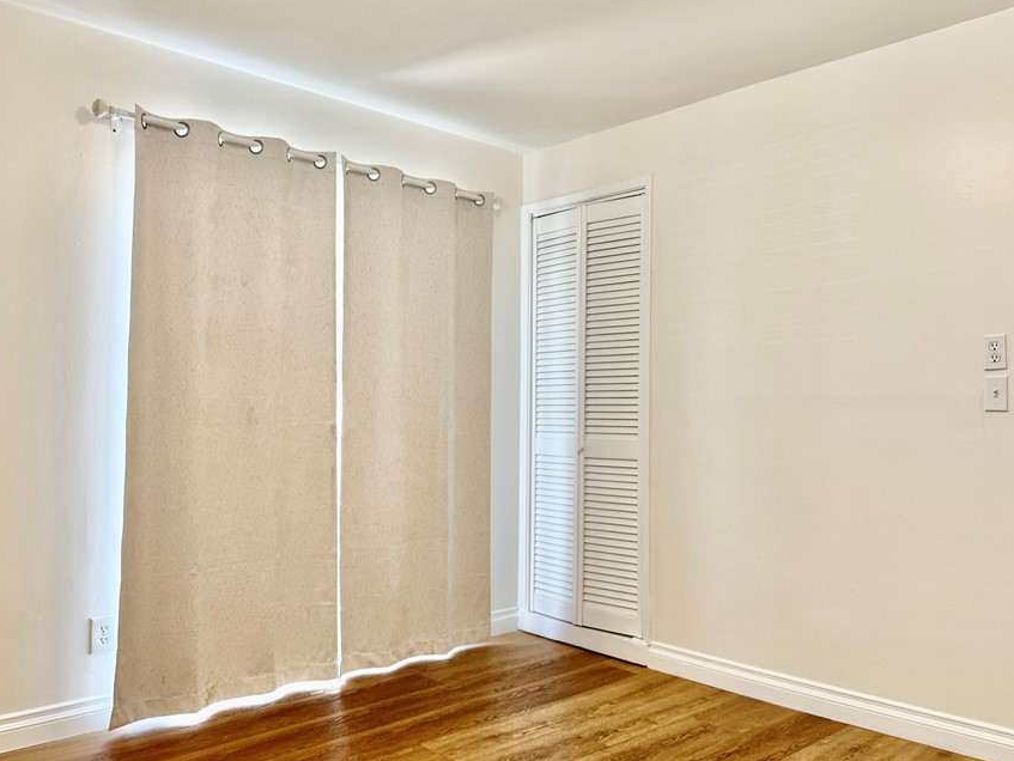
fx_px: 850
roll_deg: -0.5
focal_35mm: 29
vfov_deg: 48.3
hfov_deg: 61.4
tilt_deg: +0.7
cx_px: 582
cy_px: 390
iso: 125
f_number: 1.78
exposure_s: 1/120
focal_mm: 6.76
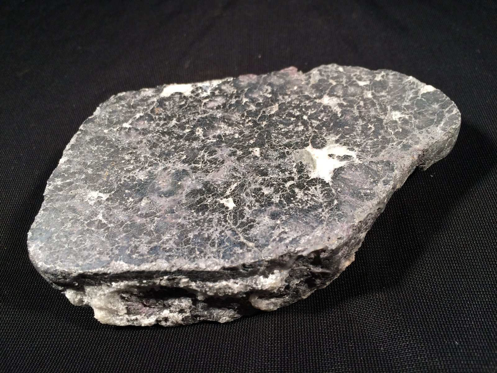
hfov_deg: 61.7
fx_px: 416
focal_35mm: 29
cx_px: 248
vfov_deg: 48.2
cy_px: 186
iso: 64
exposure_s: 1/120
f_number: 2.2
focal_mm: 4.15
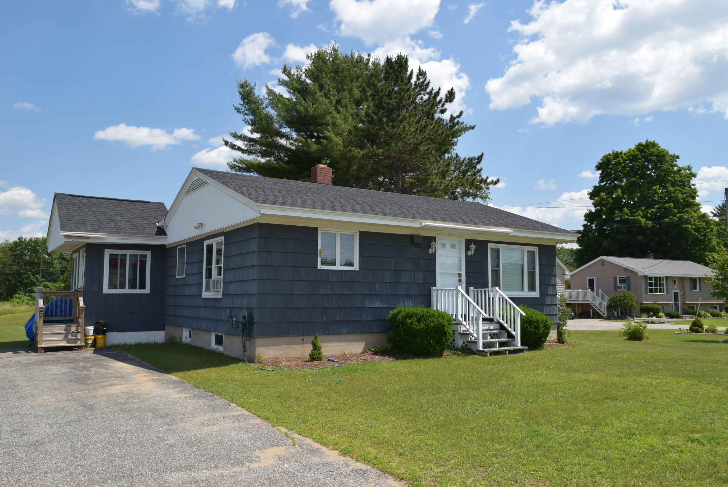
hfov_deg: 67.3
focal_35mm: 27
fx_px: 546
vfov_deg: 48.0
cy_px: 244
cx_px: 364
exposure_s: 1/200
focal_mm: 18
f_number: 10
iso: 100
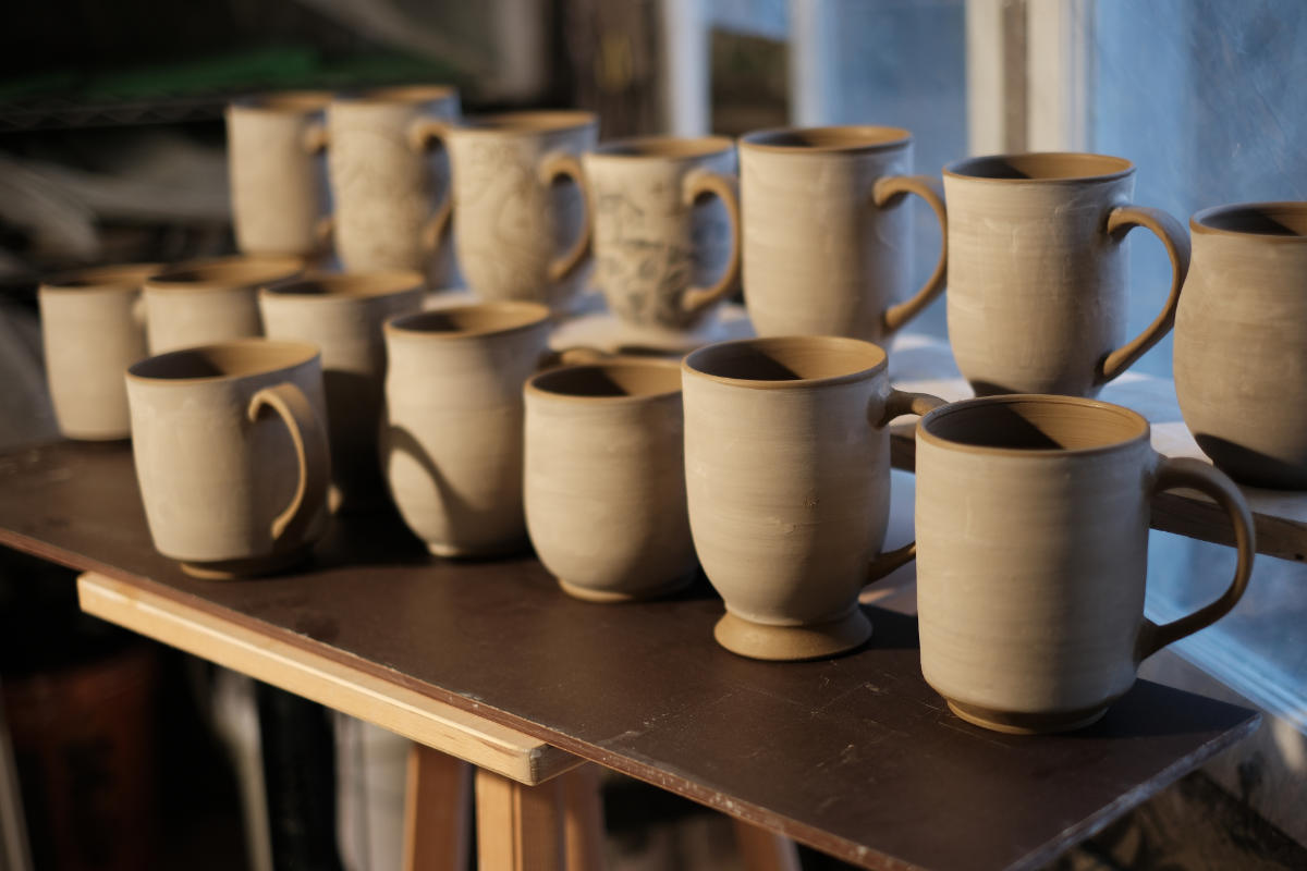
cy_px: 436
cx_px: 654
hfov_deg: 37.5
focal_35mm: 53
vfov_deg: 25.5
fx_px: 1924
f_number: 1.4
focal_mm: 35
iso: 320
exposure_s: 1/52
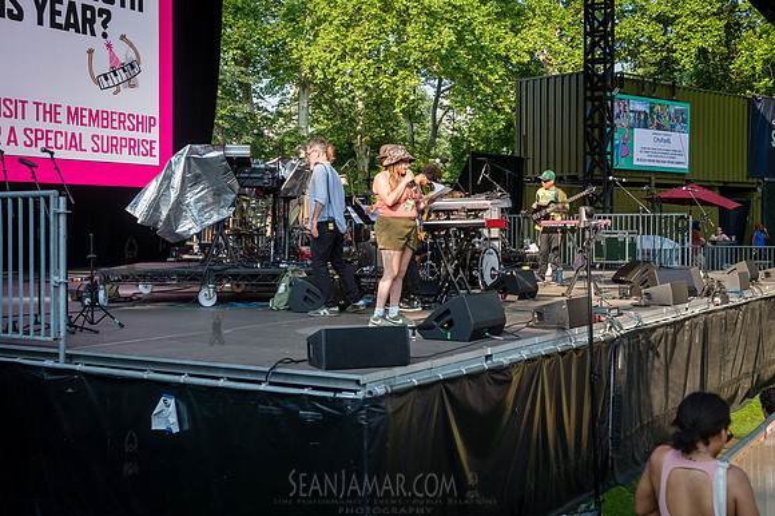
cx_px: 388
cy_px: 258
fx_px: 1008
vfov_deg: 28.7
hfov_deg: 42.1
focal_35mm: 47
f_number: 4.5
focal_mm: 46
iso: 400
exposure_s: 1/640
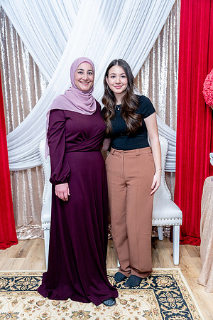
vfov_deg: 60.3
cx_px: 106
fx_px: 275
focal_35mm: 31
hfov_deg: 42.3
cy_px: 160
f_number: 2.8
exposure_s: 1/125
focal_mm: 31
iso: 1250
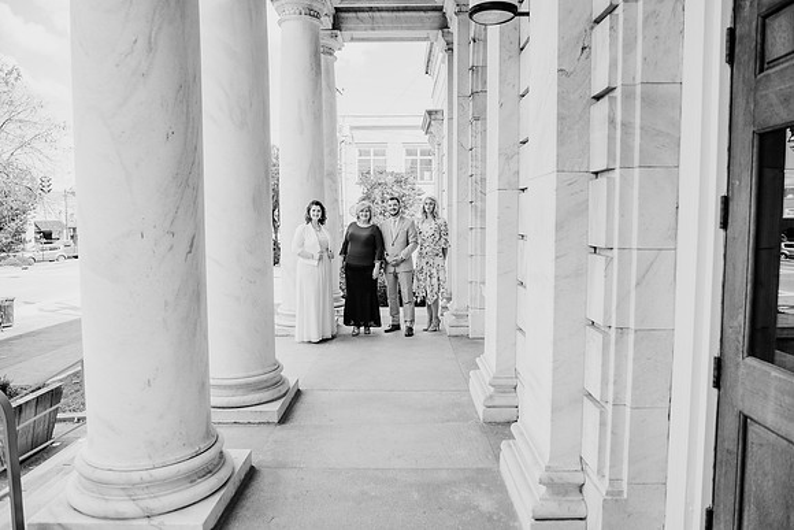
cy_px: 265
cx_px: 397
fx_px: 529
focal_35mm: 24
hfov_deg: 73.7
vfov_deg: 53.2
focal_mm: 24
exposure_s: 1/640
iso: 250
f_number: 3.2
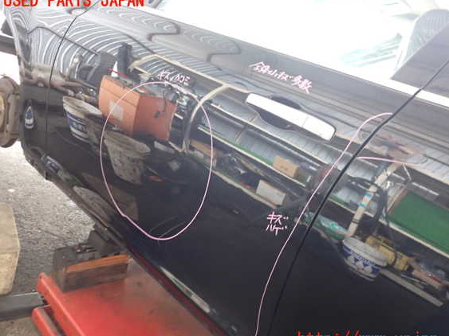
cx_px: 238
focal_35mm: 32
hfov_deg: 56.8
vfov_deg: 44.1
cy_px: 170
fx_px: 415
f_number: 2.3
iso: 250
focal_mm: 5.4
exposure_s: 1/30
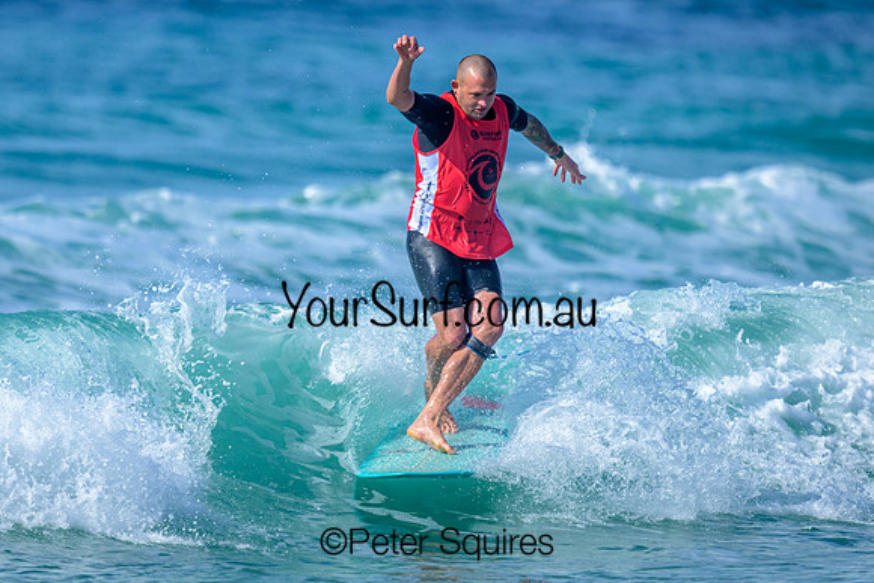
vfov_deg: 1.4
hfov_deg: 2.0
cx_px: 320
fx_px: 24632
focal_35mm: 1014
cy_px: 225
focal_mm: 800
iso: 250
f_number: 6.3
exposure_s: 1/2000
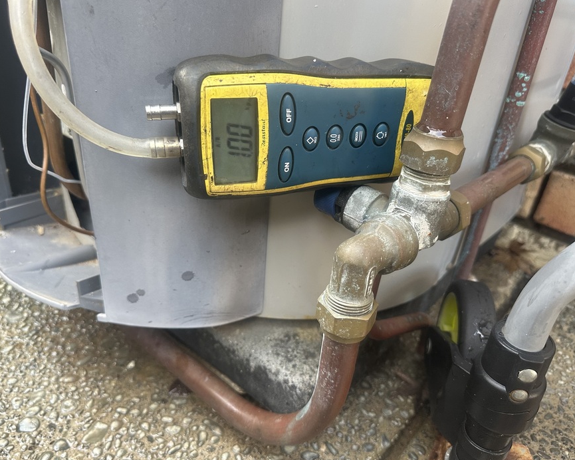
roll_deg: -6.3
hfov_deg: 66.0
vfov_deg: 54.9
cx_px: 286
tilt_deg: -31.4
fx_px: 442
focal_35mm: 26
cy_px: 234
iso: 200
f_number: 1.78
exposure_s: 1/121
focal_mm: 6.86
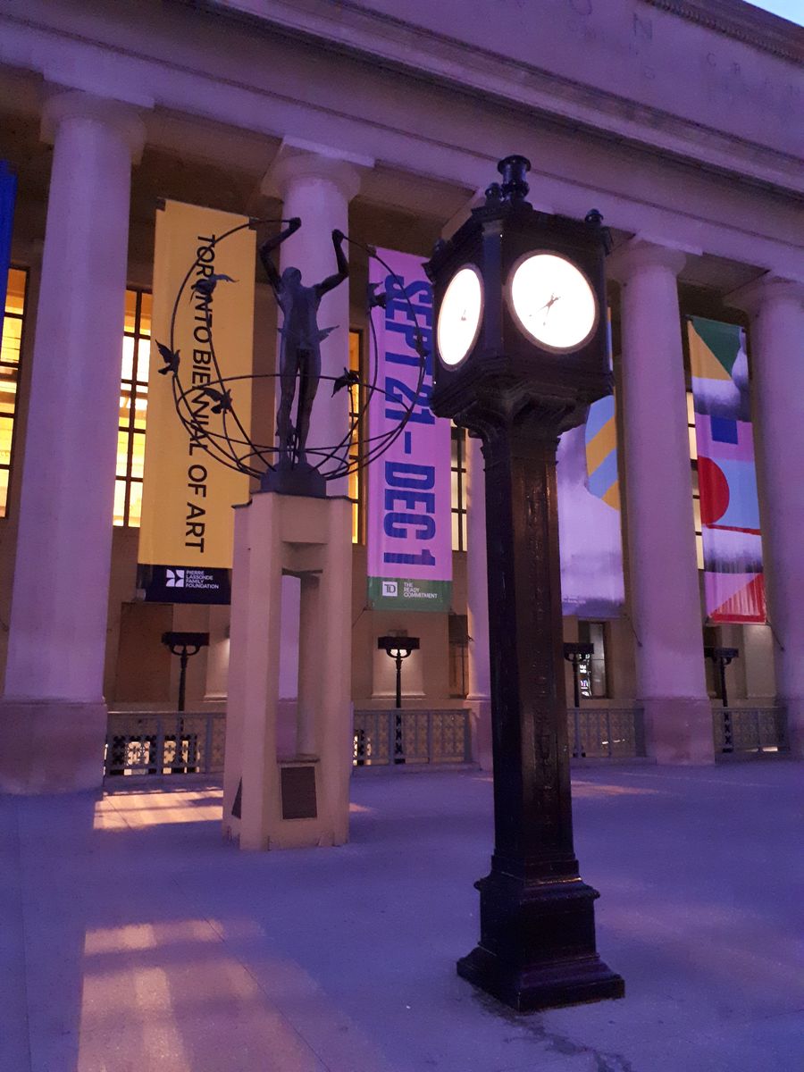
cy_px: 536
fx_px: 836
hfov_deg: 51.4
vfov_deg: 65.3
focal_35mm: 27
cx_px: 402
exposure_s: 1/17
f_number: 1.9
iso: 1250
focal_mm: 3.6
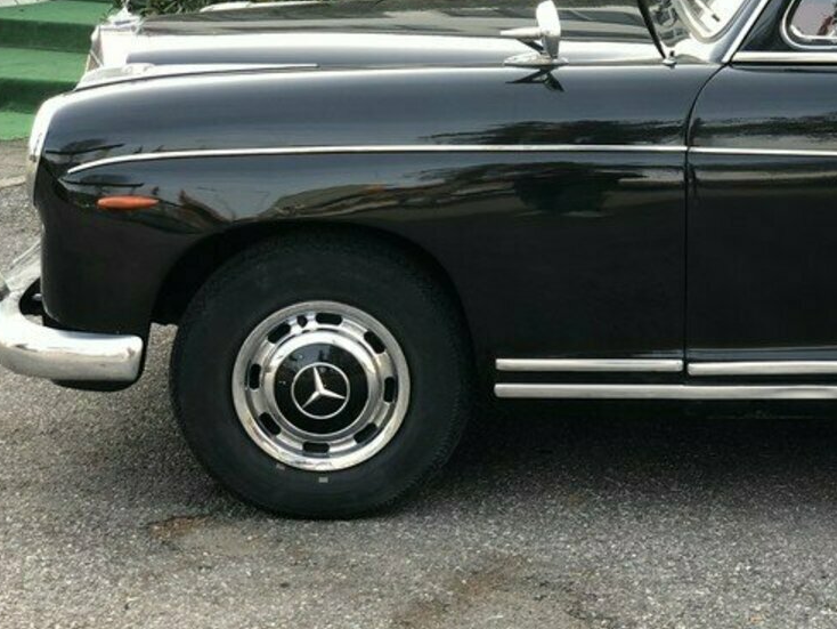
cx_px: 596
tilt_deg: -11.3
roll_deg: -0.8
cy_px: 248
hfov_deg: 22.9
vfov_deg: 17.4
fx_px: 2056
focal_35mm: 85
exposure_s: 1/120
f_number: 2.4
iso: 25
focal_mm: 6
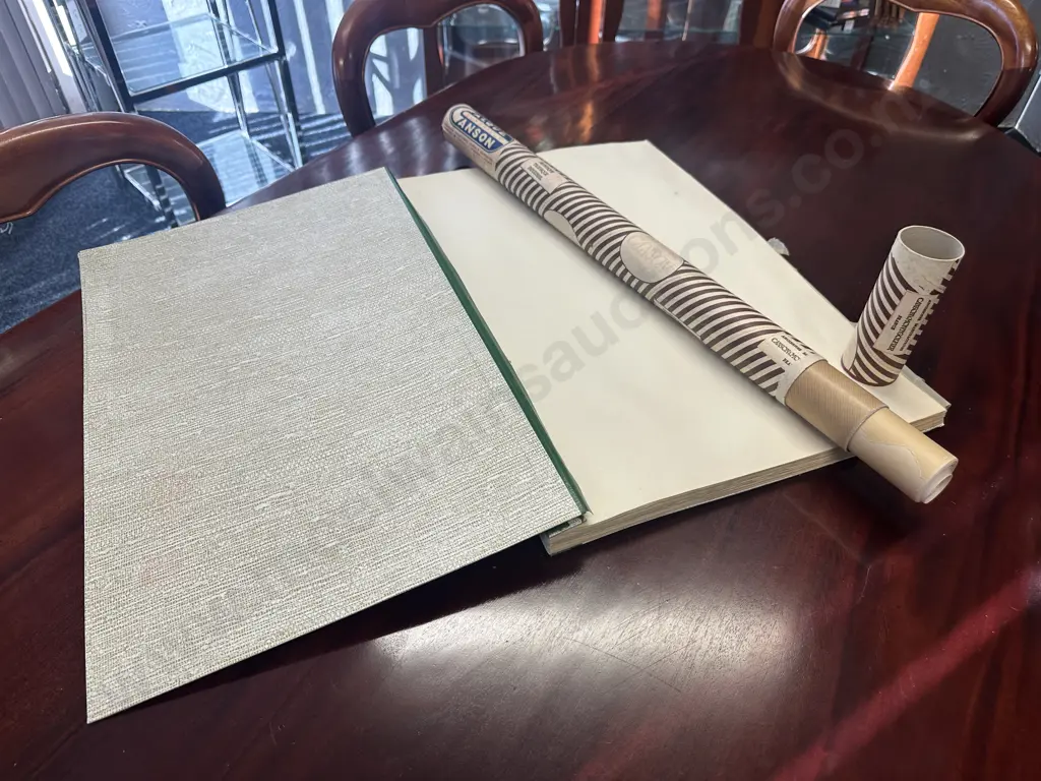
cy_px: 390
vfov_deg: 56.8
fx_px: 722
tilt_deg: -44.9
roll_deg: -1.1
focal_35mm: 24
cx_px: 520
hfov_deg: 71.6
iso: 64
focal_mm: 6.86
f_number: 1.78
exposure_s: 1/117
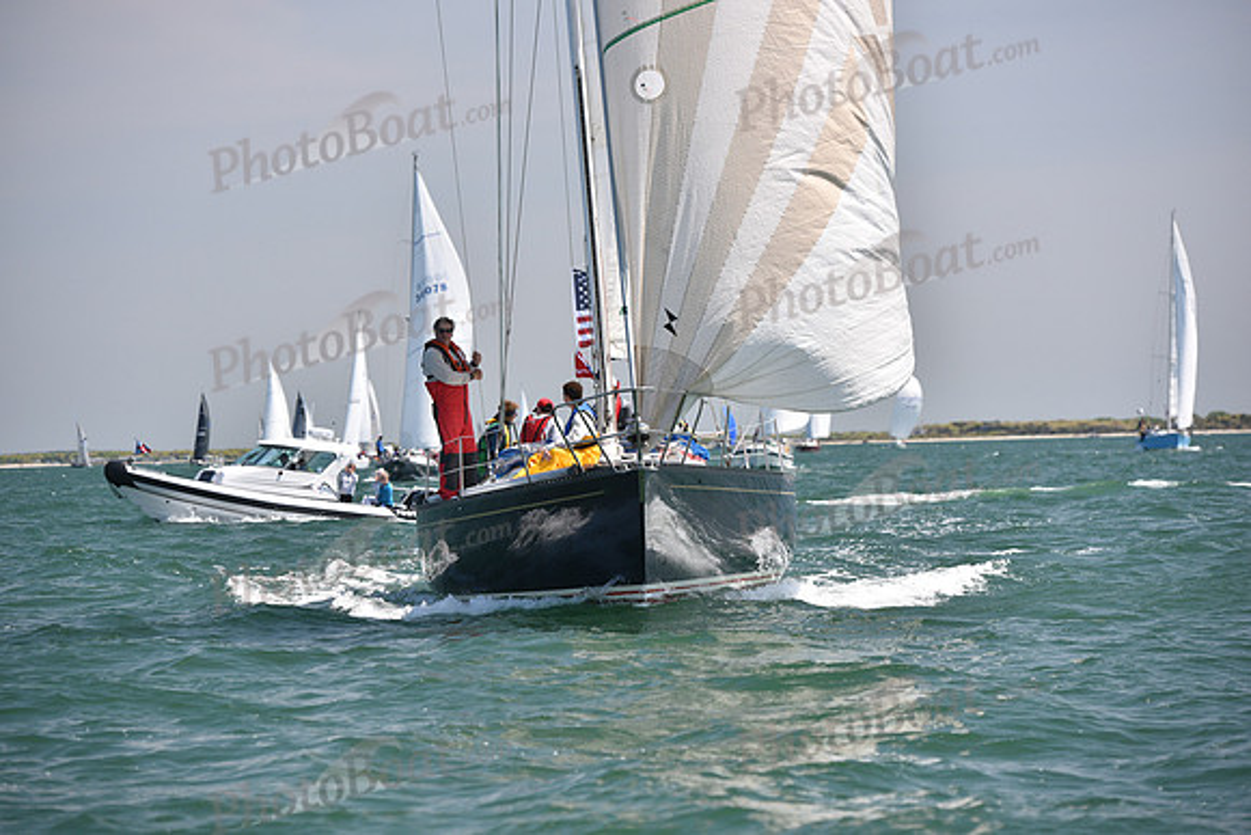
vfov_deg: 10.2
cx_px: 626
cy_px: 418
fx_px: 4692
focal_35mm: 135
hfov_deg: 15.2
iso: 320
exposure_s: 1/800
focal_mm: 135
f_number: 4.5
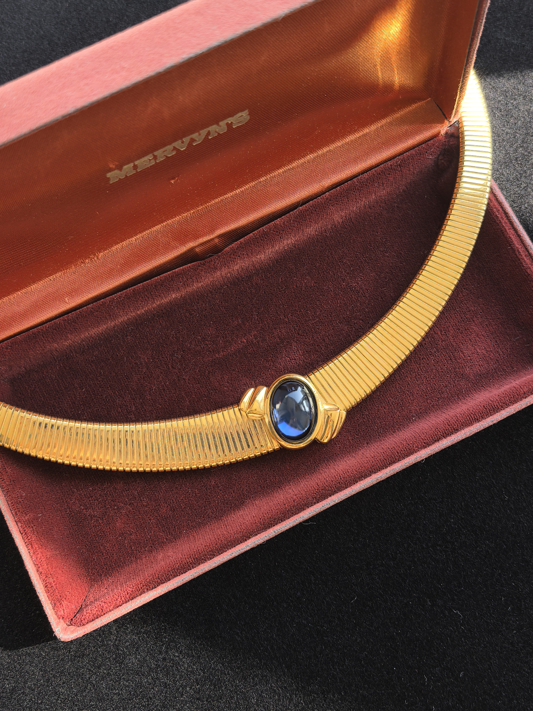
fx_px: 862
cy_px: 356
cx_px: 266
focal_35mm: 42
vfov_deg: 44.8
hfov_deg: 34.3
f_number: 2
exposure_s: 1/100
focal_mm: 6.98
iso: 64
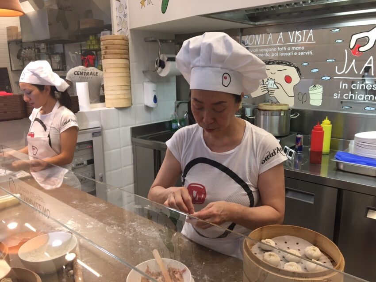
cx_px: 188
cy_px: 141
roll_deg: +1.5
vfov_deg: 48.2
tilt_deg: -12.2
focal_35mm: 29
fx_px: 315
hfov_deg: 61.6
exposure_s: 1/33
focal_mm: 4.15
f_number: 2.2
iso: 100
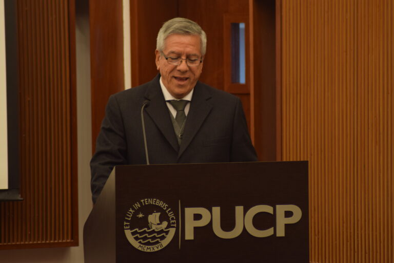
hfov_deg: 10.2
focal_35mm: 202
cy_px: 132
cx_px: 197
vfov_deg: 6.8
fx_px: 2216
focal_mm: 135
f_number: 4.5
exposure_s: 1/30
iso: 320
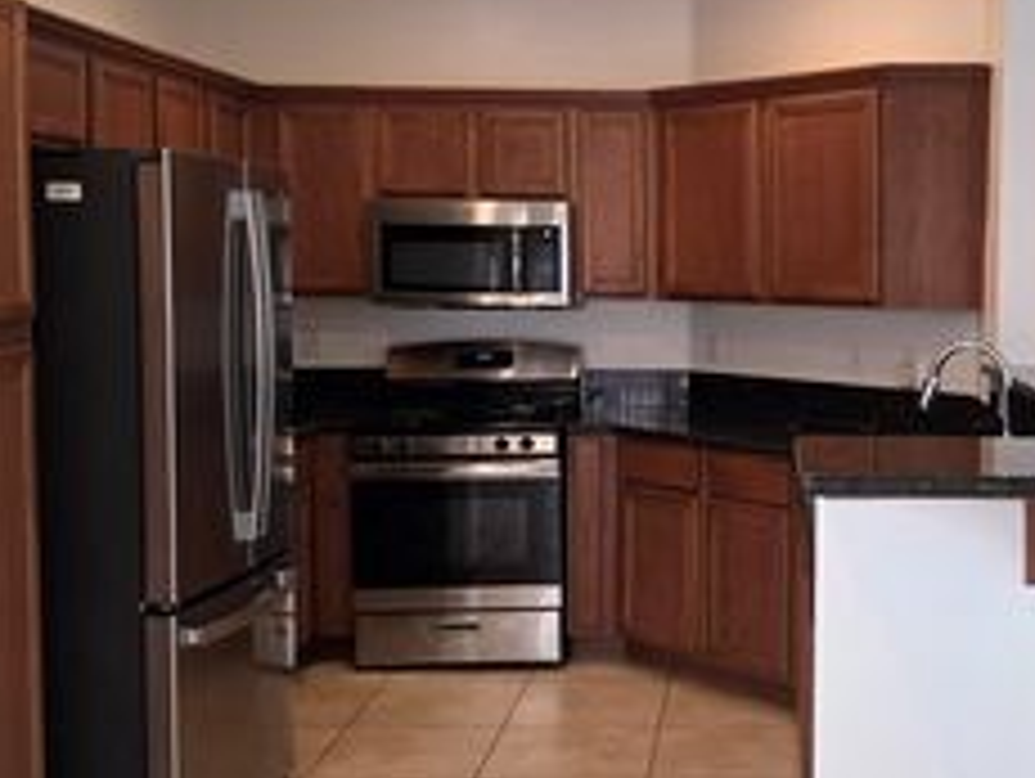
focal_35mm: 50
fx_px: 1497
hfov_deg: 37.1
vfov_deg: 29.1
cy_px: 344
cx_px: 796
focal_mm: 6.3
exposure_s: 1/120
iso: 200
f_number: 1.7
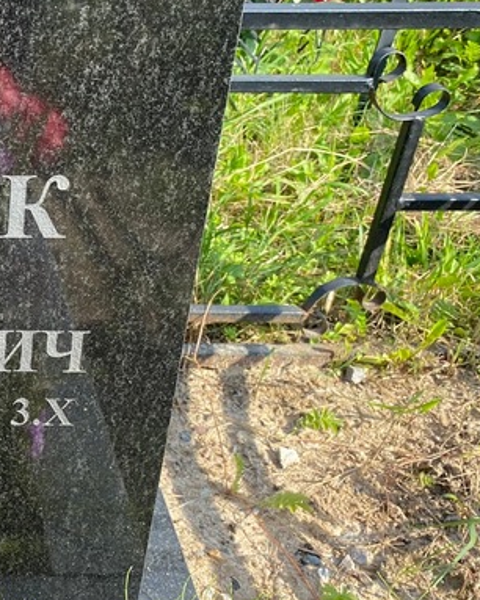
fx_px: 942
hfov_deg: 25.0
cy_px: 211
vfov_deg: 35.1
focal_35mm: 53
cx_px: -136
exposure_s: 1/858
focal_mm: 4.25
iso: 32
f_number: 1.8
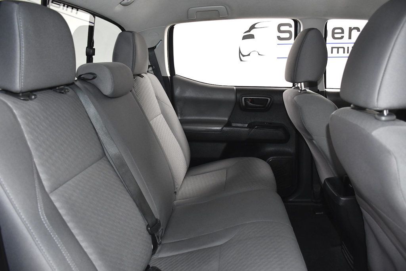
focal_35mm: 27
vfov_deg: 47.9
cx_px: 203
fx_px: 305
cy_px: 136
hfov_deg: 67.4
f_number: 4.5
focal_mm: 18
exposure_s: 1/200
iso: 2500
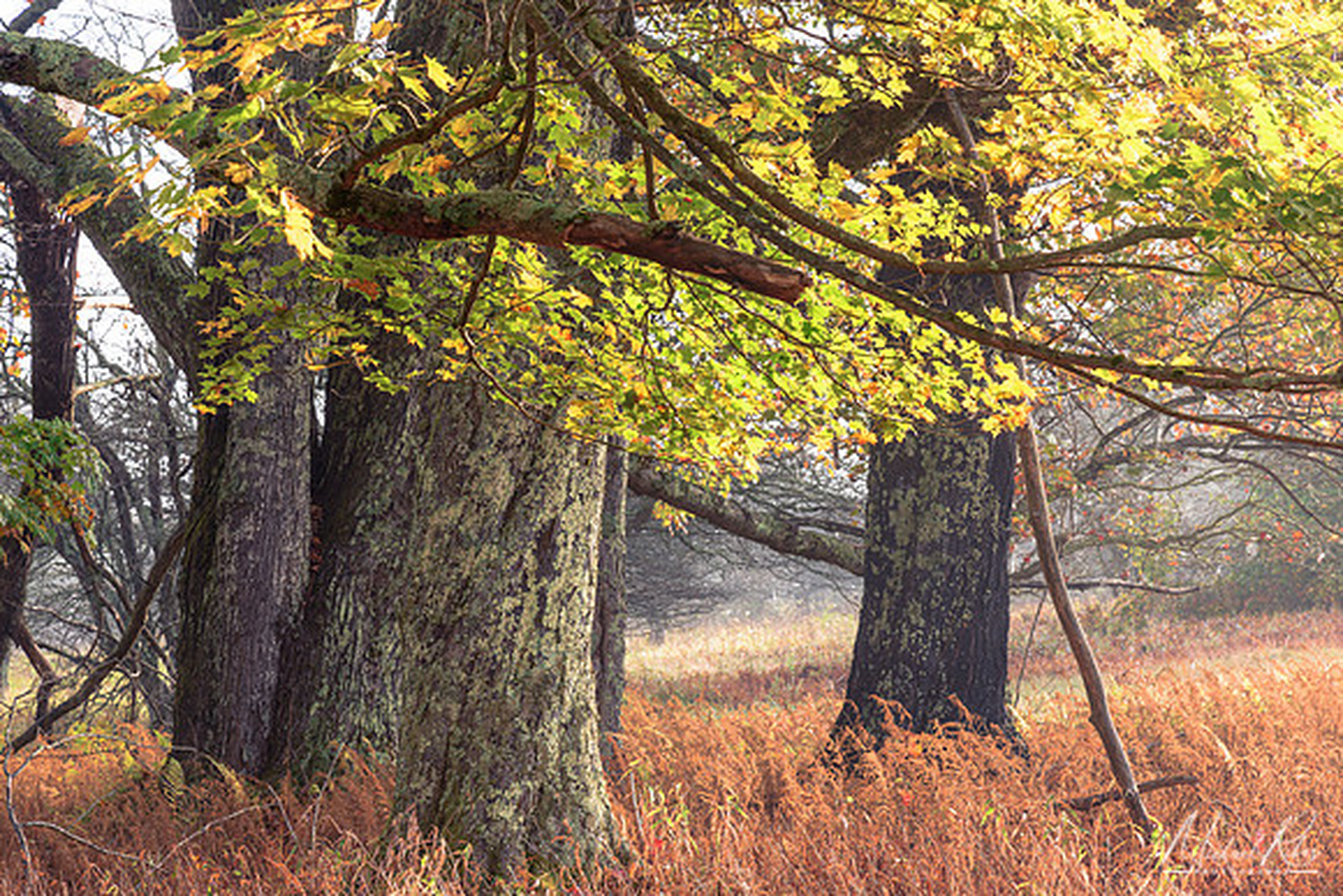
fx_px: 4104
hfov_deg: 18.6
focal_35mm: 110
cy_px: 448
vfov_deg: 12.5
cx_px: 672
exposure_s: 1/10
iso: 64
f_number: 13
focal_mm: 110
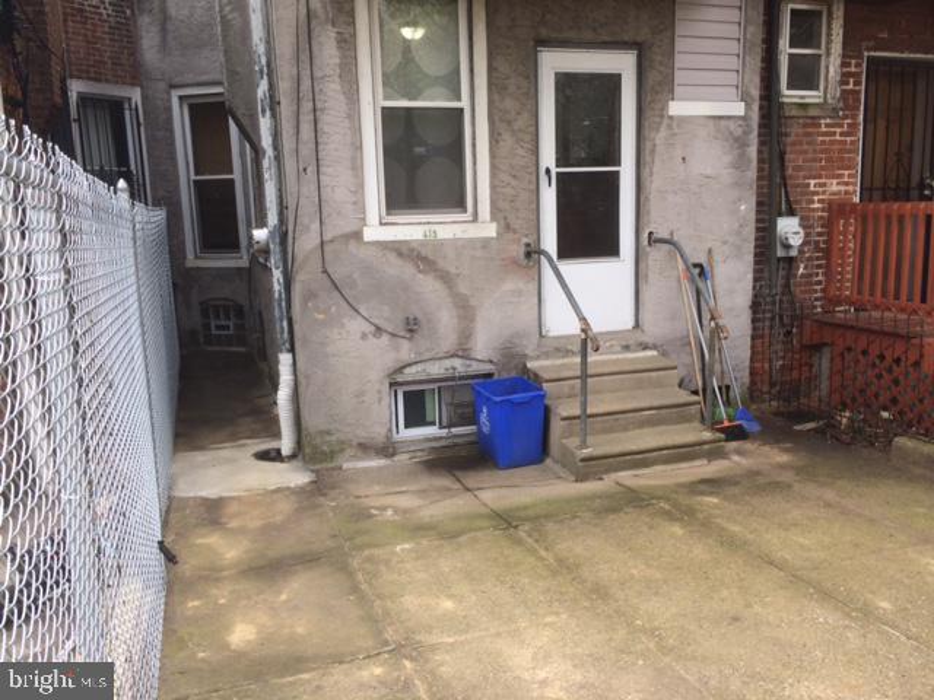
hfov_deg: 61.7
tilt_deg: -12.2
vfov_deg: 48.2
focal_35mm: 29
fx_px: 782
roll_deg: +0.5
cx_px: 467
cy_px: 350
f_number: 2.2
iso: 32
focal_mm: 4.15
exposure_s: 1/519
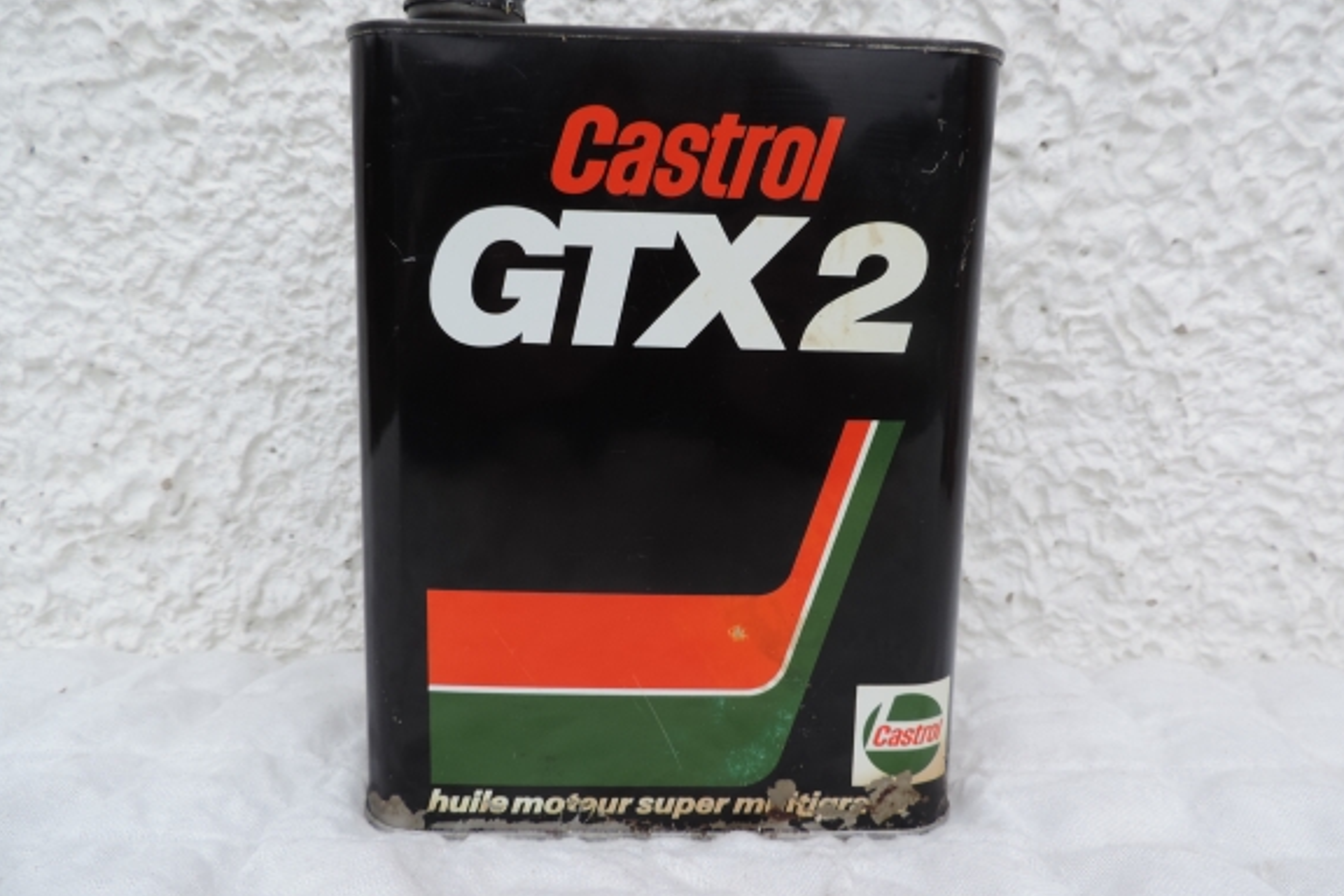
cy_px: 425
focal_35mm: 26
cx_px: 684
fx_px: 971
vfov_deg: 49.5
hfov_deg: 69.4
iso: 80
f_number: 3
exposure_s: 1/160
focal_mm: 4.3
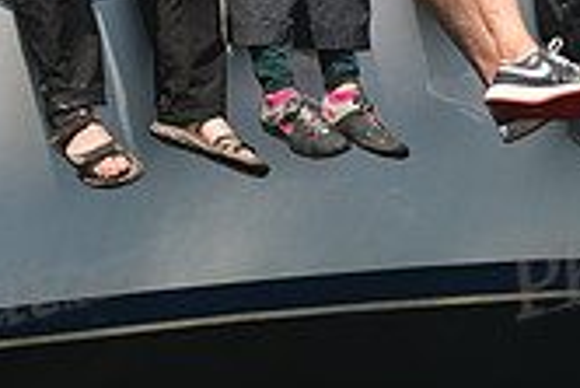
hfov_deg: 2.9
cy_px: 96
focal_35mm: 699
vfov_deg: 2.0
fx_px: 11271
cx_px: 332
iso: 250
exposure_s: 1/1000
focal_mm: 200
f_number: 5.6
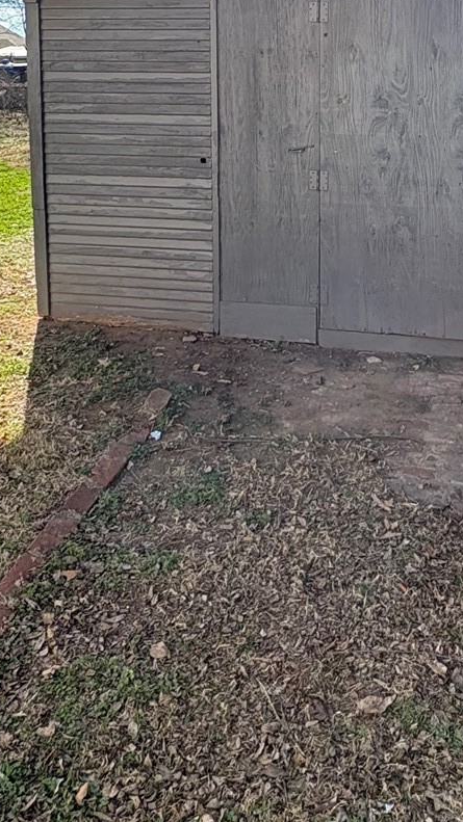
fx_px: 807
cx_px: 384
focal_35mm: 37
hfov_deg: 31.0
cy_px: 159
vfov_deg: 50.6
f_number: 2.2
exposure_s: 1/448
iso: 64
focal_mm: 2.22
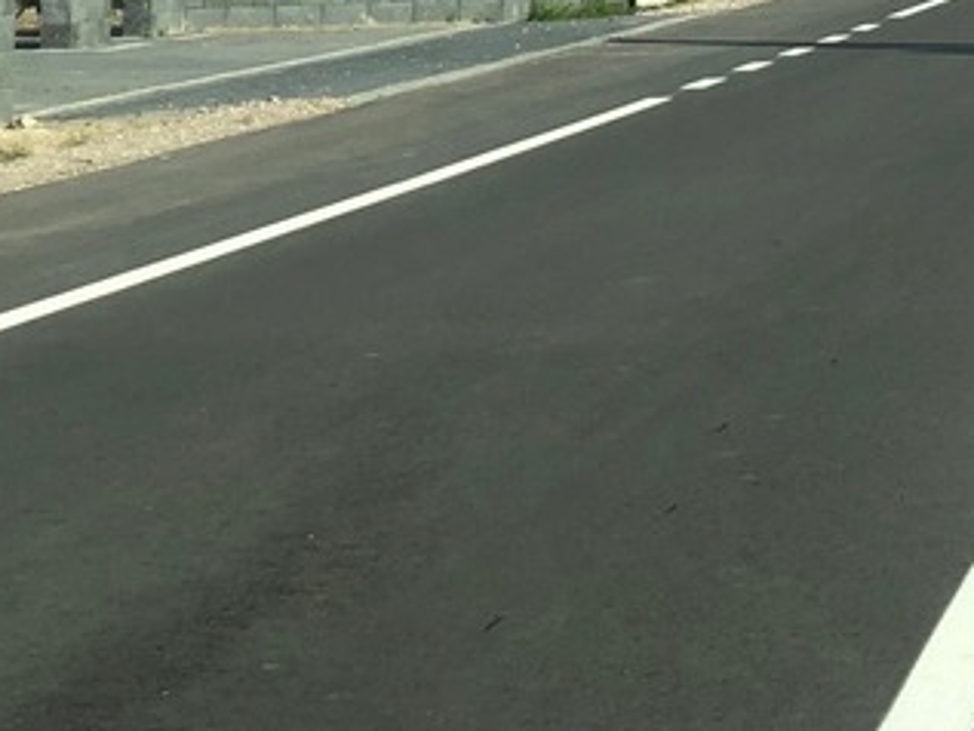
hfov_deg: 11.4
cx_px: 1337
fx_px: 4729
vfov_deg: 8.6
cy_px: -350
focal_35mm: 168
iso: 16
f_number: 2.4
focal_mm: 6
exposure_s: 1/771
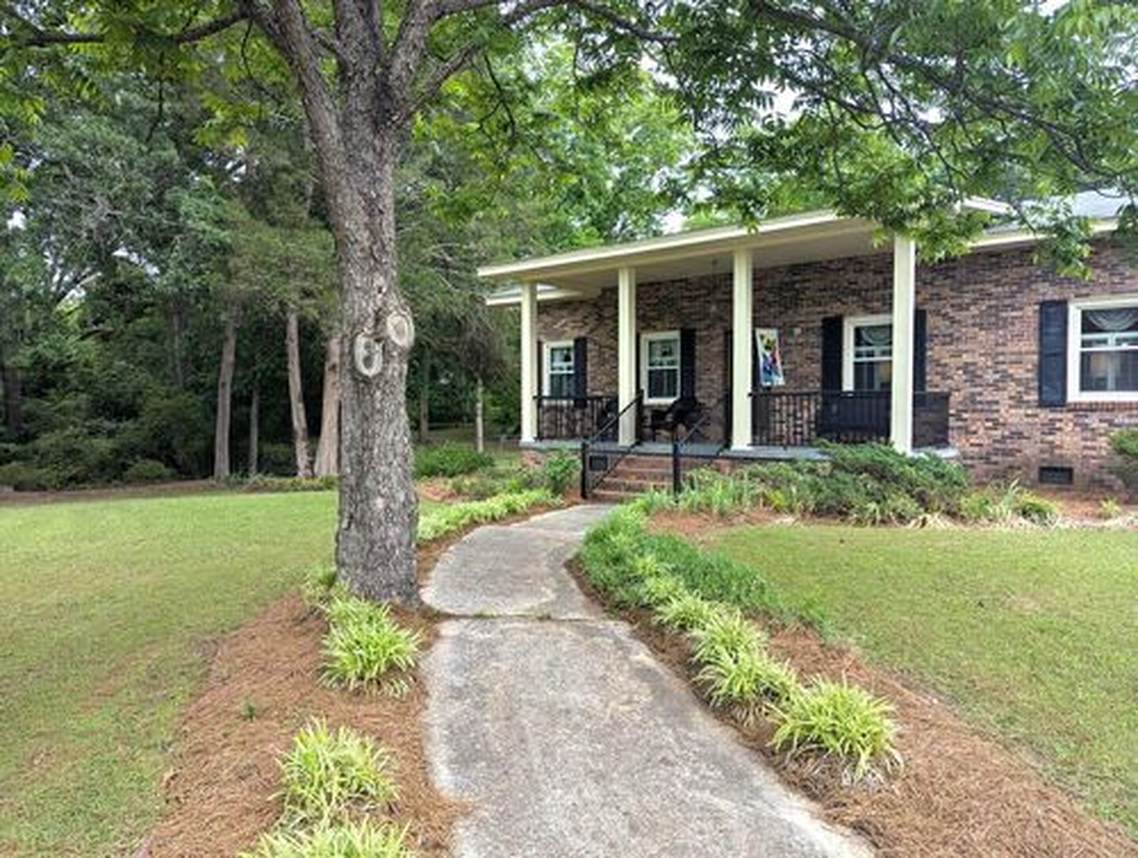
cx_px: 569
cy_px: 429
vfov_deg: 57.0
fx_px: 791
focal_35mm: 24
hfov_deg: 71.5
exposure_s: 1/418
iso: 40
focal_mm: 6.81
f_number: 1.85
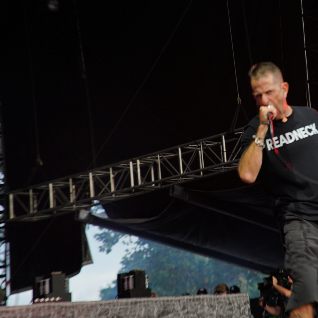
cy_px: 159
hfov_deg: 15.9
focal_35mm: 109
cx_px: 229
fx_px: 1133
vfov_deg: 16.0
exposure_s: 1/40
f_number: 4.5
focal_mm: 85
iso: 100
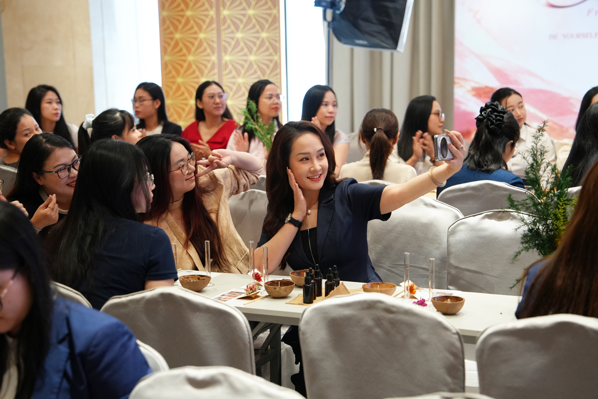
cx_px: 299
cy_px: 200
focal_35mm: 70
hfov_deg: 28.8
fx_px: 1163
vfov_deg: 19.5
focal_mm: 70
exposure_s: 1/160
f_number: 4
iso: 2000
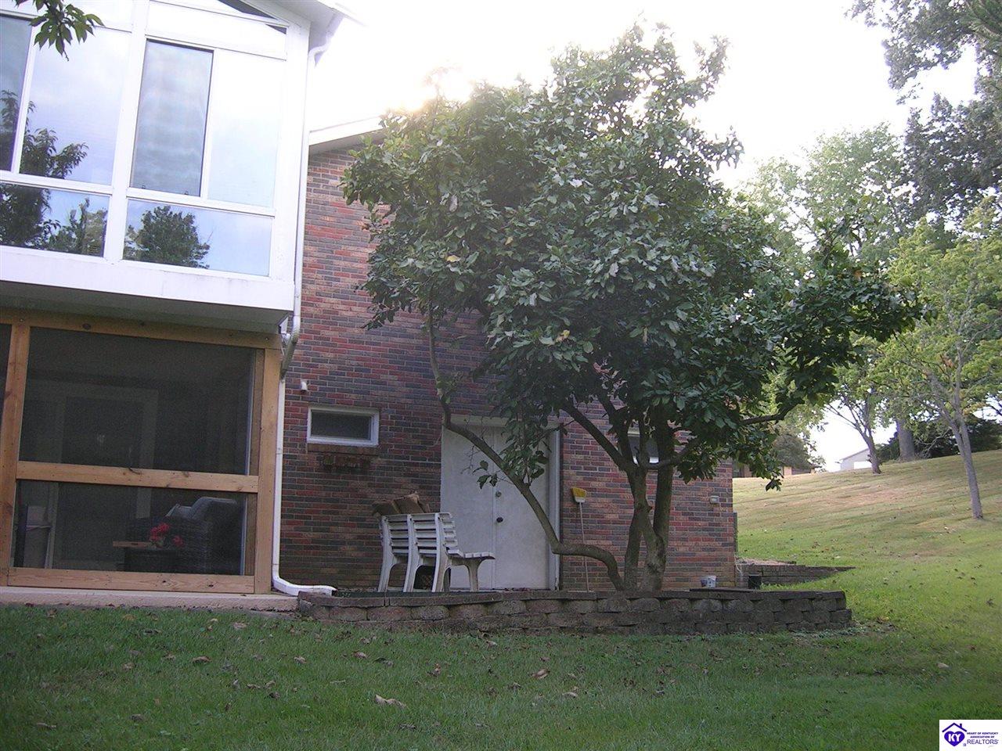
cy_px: 376
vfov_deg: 40.7
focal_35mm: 35
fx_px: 1013
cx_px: 501
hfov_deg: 52.6
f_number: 2.8
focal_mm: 5.4
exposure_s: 1/69.7
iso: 50
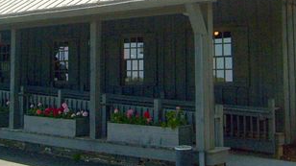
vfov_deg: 17.7
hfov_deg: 31.7
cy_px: -7
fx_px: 518
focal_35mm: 66
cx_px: 109
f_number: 7.1
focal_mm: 5.8
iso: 80
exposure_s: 1/250
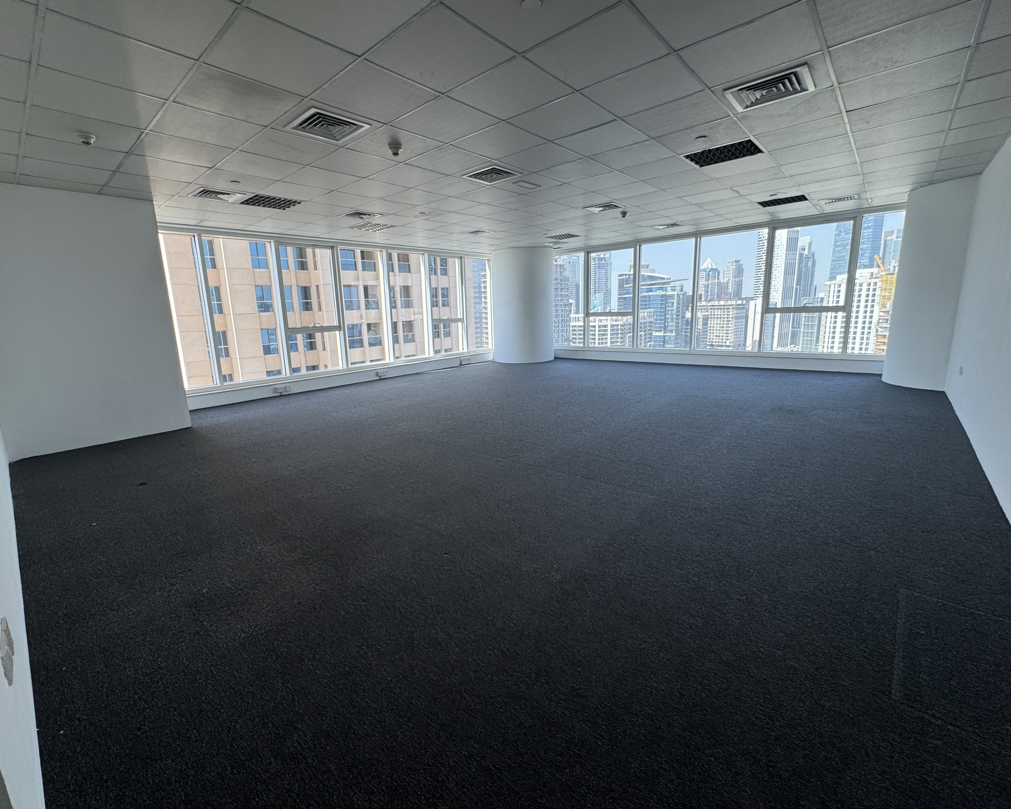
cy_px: 398
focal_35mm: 15
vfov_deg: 84.0
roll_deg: +2.6
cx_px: 479
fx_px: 449
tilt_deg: -11.4
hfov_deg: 96.7
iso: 40
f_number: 2.2
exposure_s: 1/145
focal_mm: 2.22
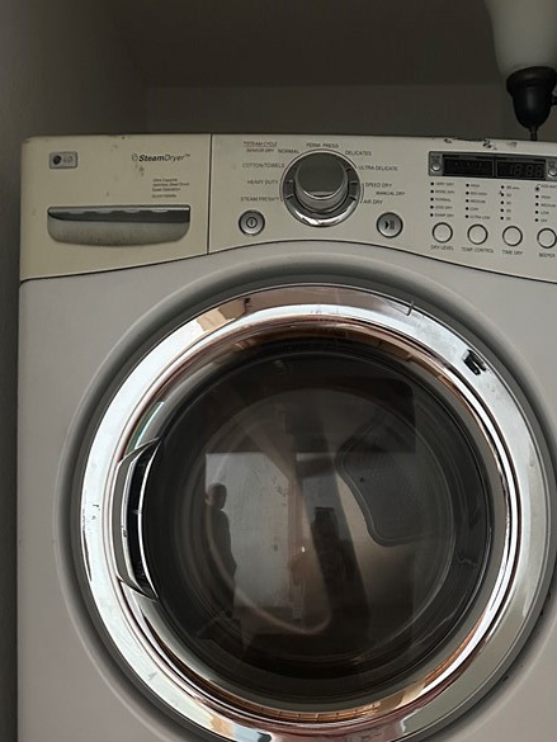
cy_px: 587
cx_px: 332
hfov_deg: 34.3
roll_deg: -0.2
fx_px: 901
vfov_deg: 42.9
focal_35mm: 42
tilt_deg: -4.4
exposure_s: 1/34
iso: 1000
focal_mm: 6.86
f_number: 1.78
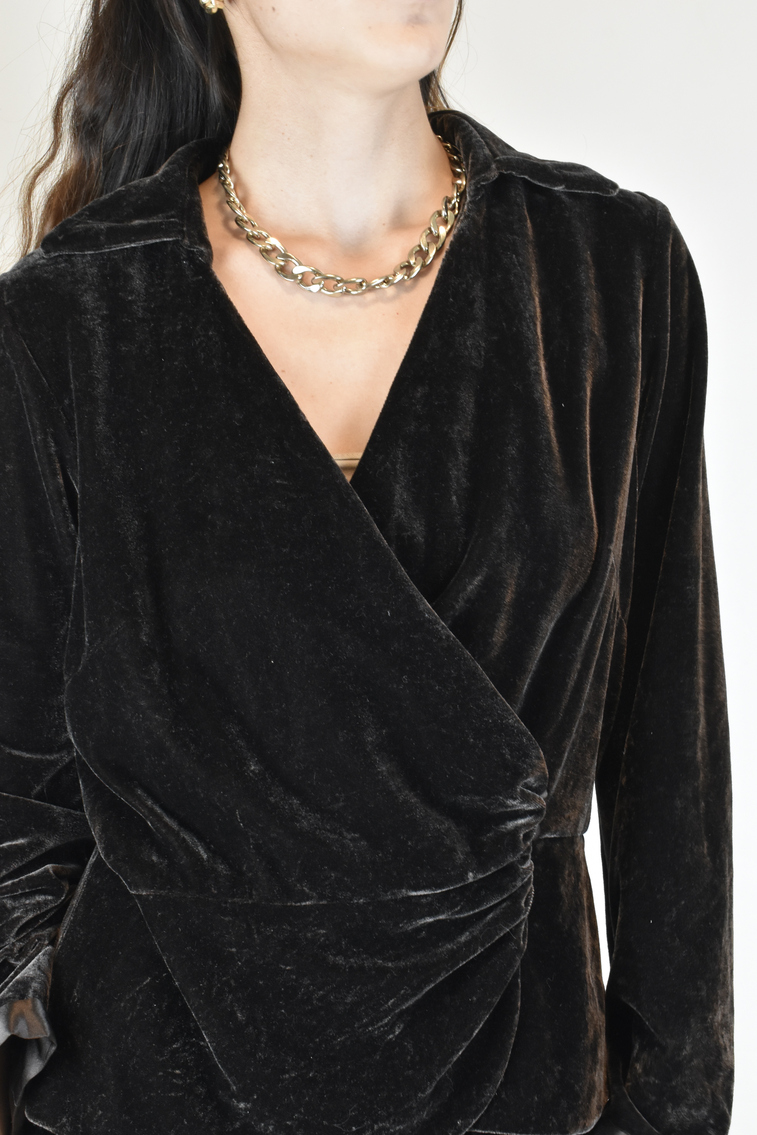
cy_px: 577
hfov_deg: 23.4
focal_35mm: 58
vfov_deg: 34.5
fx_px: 1829
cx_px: 376
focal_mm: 38
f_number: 13
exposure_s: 1/30
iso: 1600
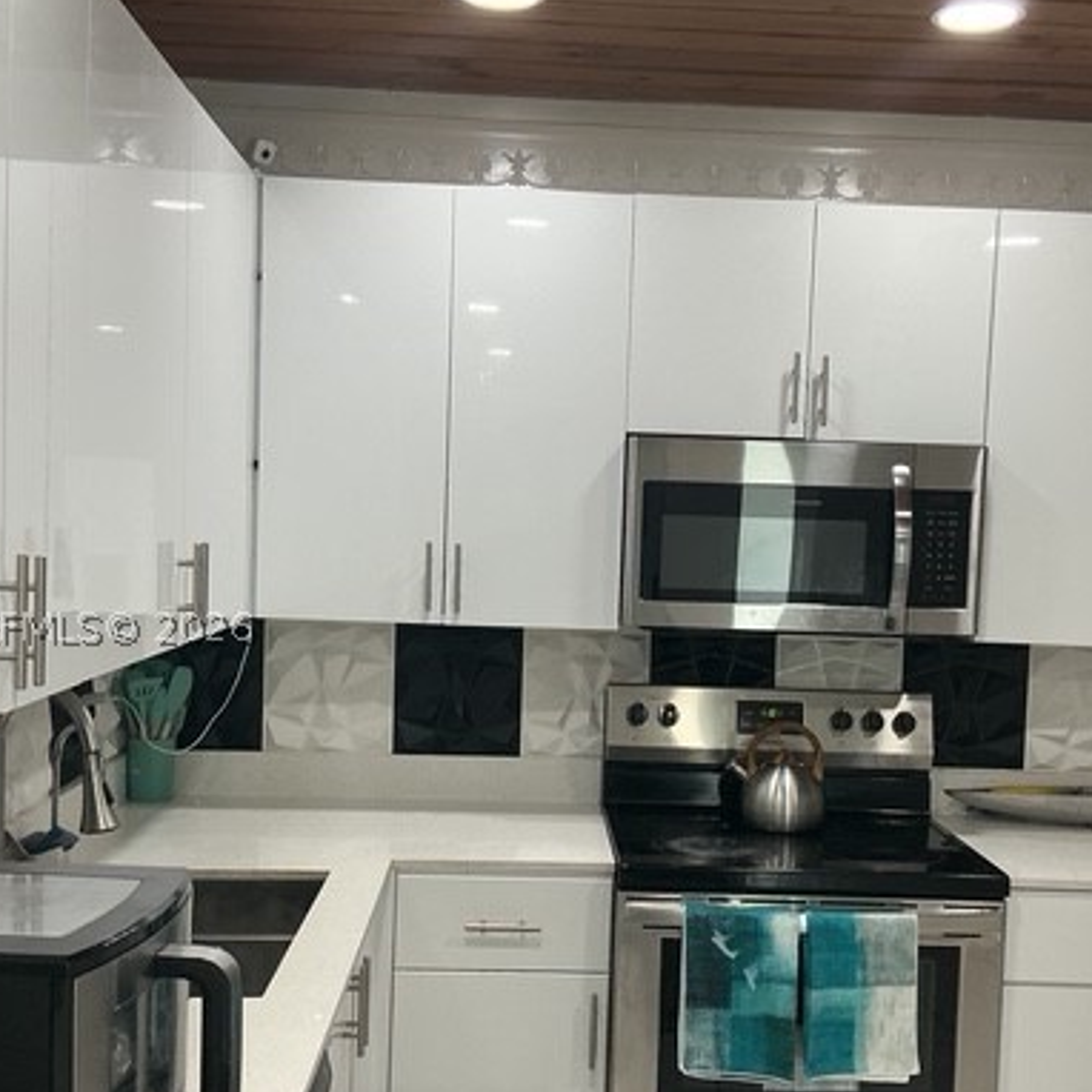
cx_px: 597
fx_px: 1535
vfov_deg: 39.1
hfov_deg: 39.1
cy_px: 626
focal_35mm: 43
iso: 64
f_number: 1.8
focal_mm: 3
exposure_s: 1/60
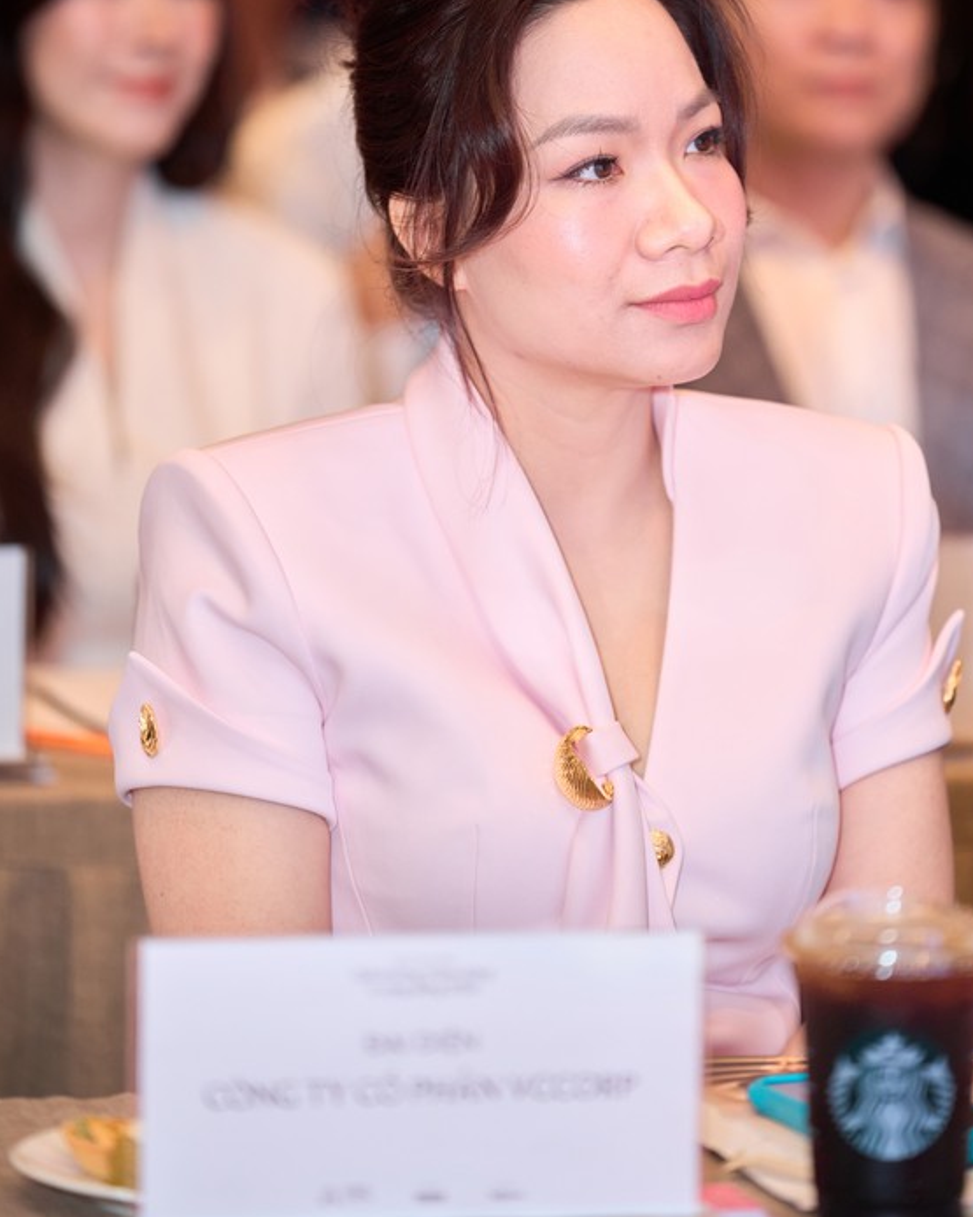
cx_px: 550
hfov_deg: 7.1
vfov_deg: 8.8
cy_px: 431
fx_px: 7863
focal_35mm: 218
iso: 1000
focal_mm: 168.3
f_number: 2.8
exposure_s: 1/200
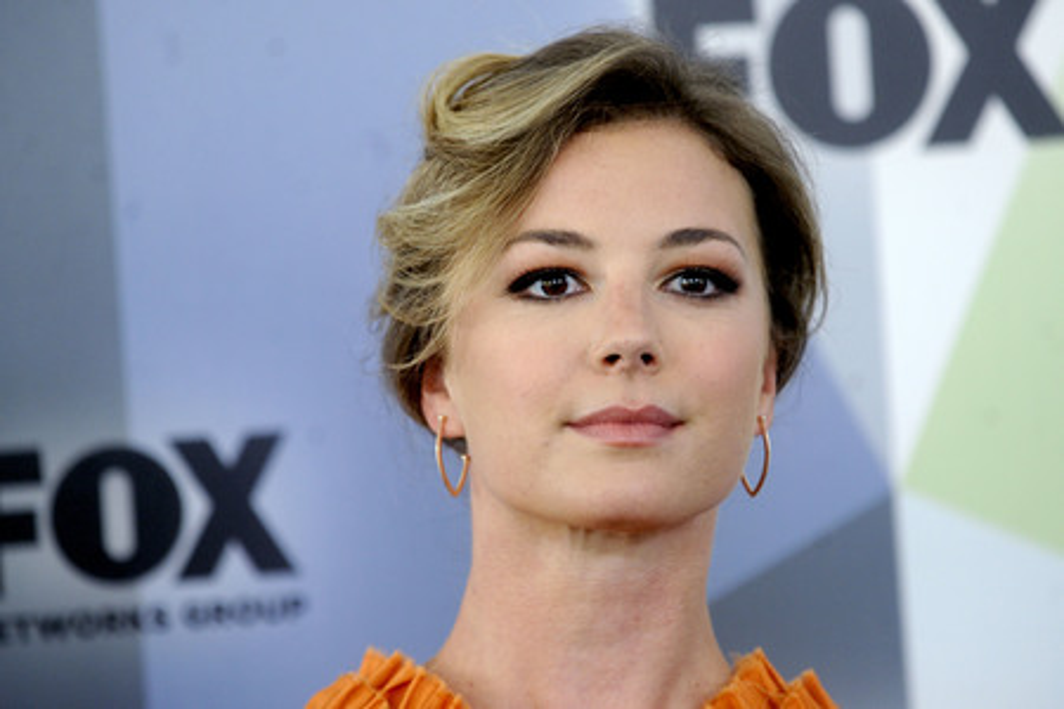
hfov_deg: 10.3
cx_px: 532
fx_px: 5911
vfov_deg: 6.9
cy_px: 354
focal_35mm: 200
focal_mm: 200
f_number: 5
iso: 1600
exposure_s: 1/250
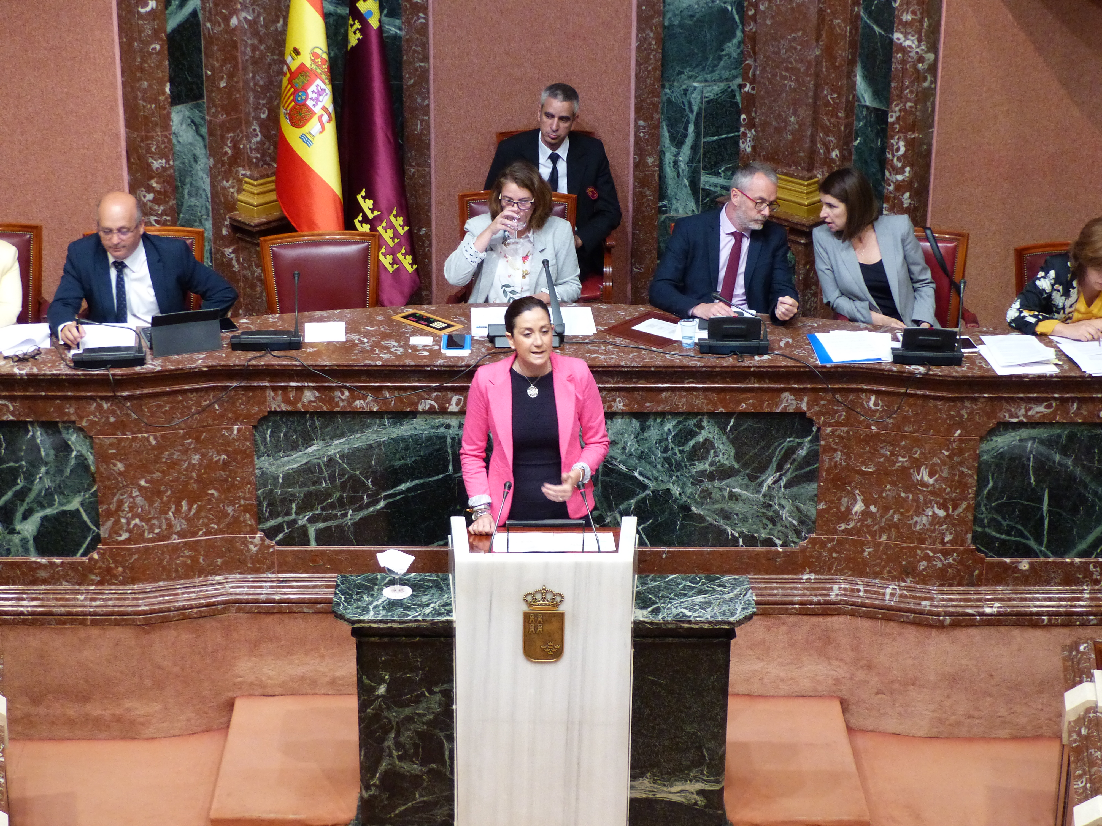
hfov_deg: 27.0
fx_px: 2292
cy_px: 413
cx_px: 551
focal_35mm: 72
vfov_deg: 20.4
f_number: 2.8
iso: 400
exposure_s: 1/25
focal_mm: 13
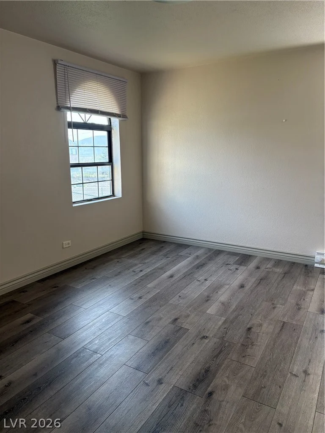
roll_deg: +0.8
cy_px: 216
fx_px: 325
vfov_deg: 67.3
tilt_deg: -11.8
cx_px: 162
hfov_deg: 53.1
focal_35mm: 26
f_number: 1.6
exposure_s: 1/122
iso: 125
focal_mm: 5.96
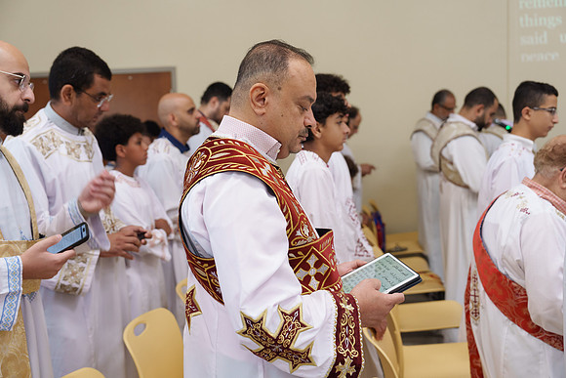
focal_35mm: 38
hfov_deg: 50.7
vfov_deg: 35.1
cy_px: 189
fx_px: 598
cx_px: 283
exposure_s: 1/125
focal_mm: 38
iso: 1600
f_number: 3.5
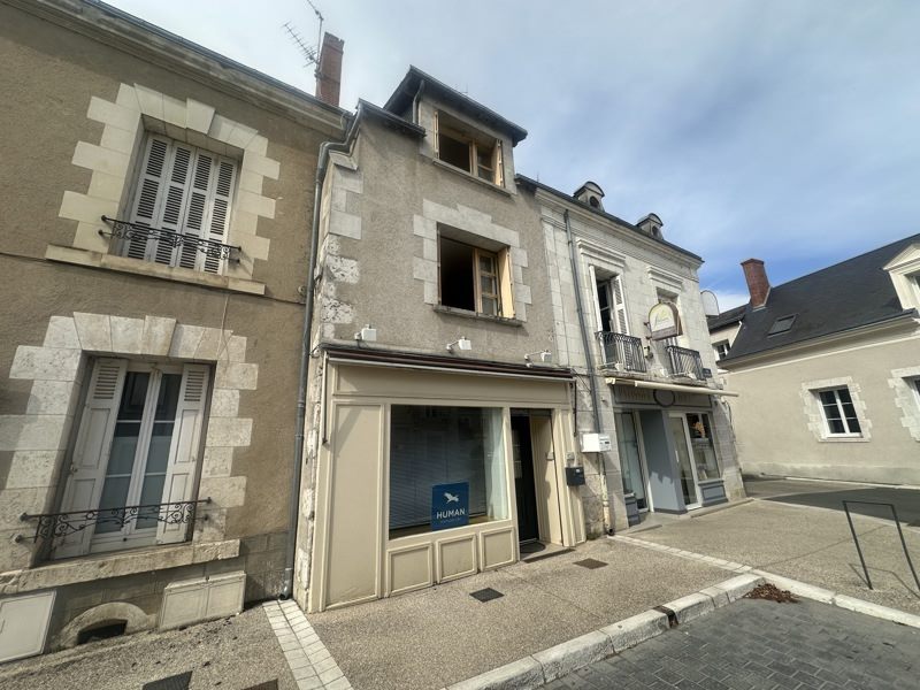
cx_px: 460
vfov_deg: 85.7
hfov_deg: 102.1
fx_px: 372
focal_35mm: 14
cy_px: 345
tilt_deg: +15.4
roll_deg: +2.5
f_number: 2.2
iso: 50
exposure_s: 1/2053
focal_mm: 2.22
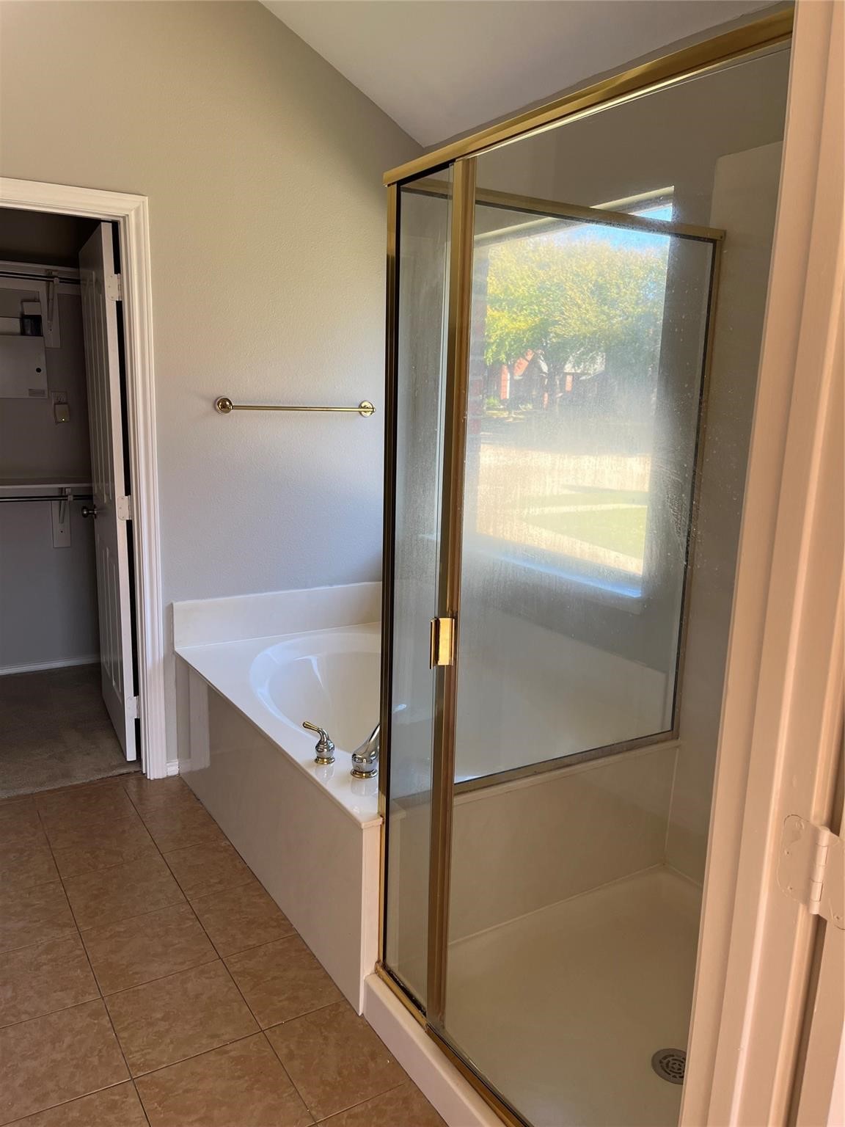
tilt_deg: -13.3
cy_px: 564
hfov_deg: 53.1
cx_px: 422
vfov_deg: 67.3
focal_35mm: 26
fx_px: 846
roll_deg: -1.3
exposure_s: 1/202
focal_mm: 5.1
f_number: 1.6
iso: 40
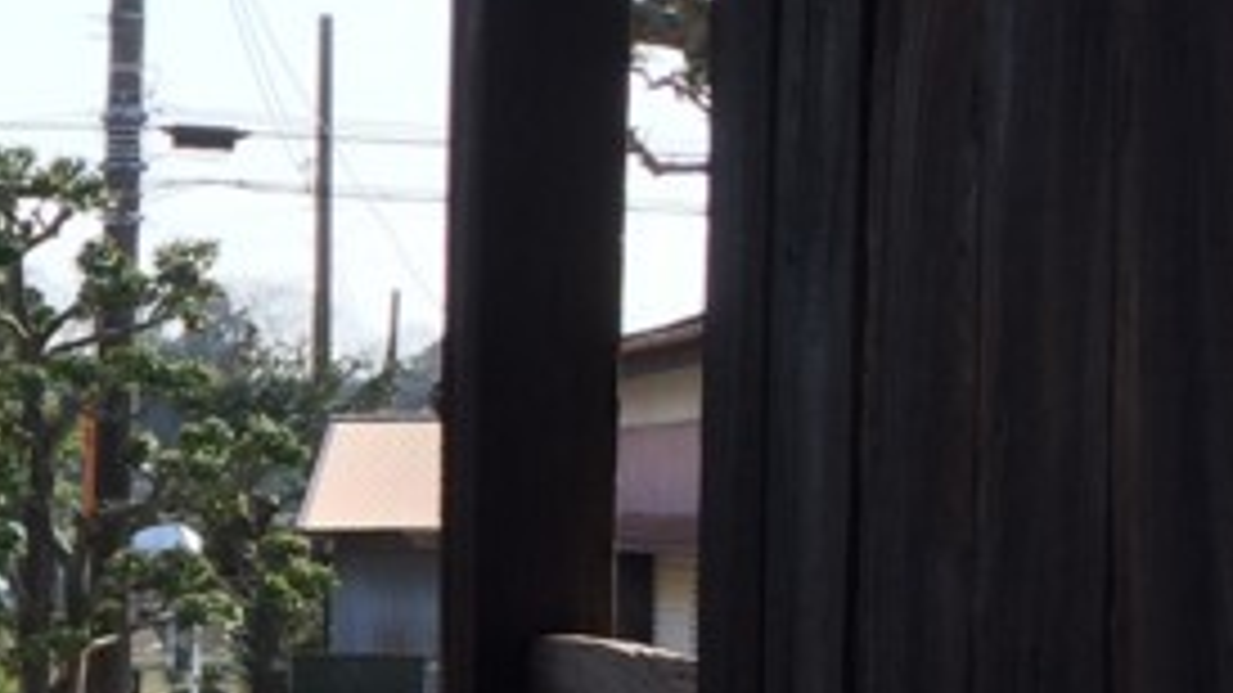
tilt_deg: -4.1
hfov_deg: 16.9
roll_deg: +0.0
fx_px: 3857
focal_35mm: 118
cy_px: 662
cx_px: -468
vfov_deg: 10.2
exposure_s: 1/774
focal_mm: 4.15
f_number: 2.2
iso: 32
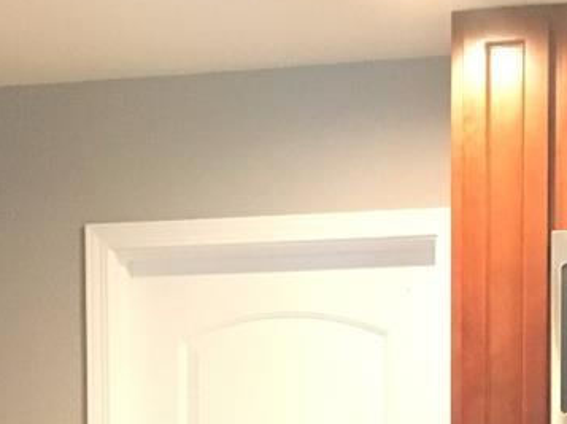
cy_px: 745
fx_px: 1996
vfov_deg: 11.3
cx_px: 448
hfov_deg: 16.1
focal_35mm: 122
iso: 200
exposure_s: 1/30
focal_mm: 4.15
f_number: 2.2
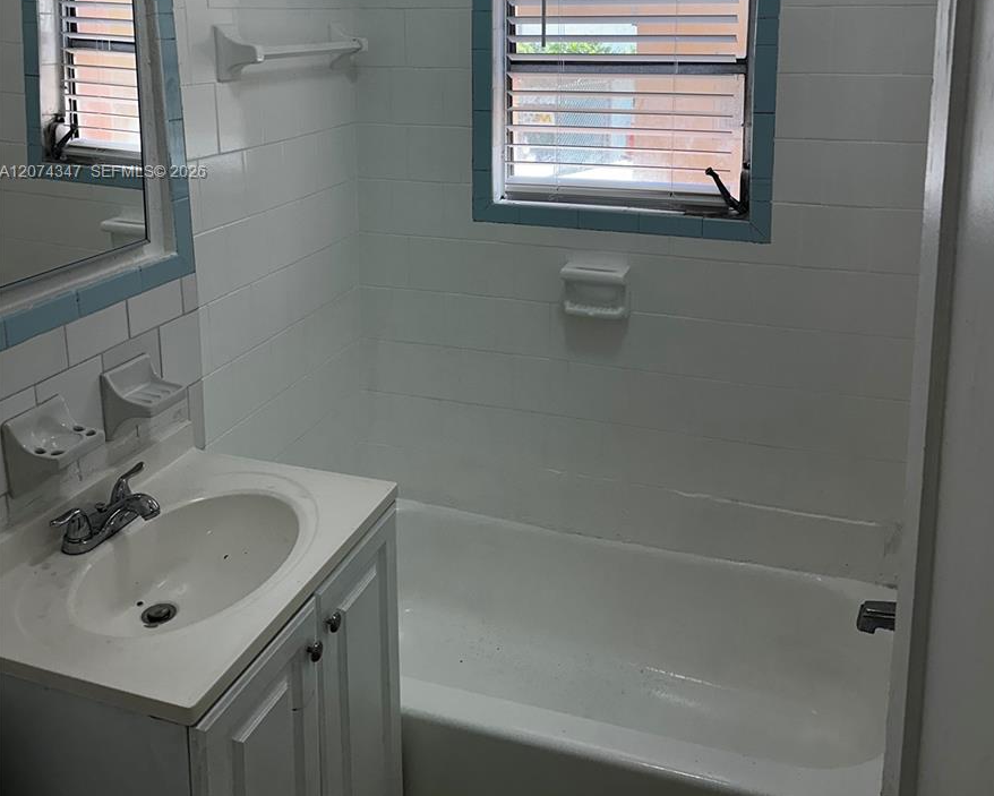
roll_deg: -0.5
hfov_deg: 55.6
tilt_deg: -9.3
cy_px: 173
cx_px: 506
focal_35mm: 32
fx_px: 942
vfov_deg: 43.9
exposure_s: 1/335
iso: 80
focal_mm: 6.86
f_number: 1.78
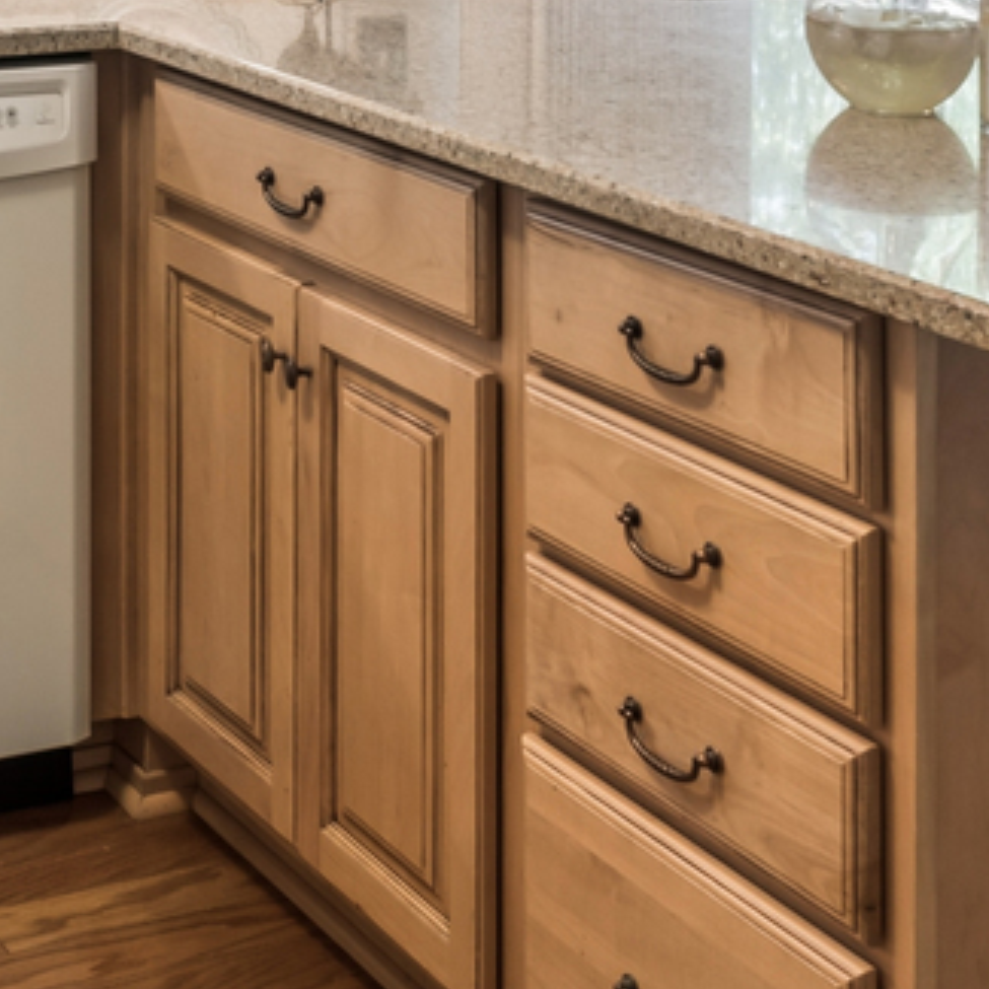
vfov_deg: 21.2
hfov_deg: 22.8
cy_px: -374
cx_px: -52
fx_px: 2327
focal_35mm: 72
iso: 200
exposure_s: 1/15
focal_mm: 17
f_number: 8
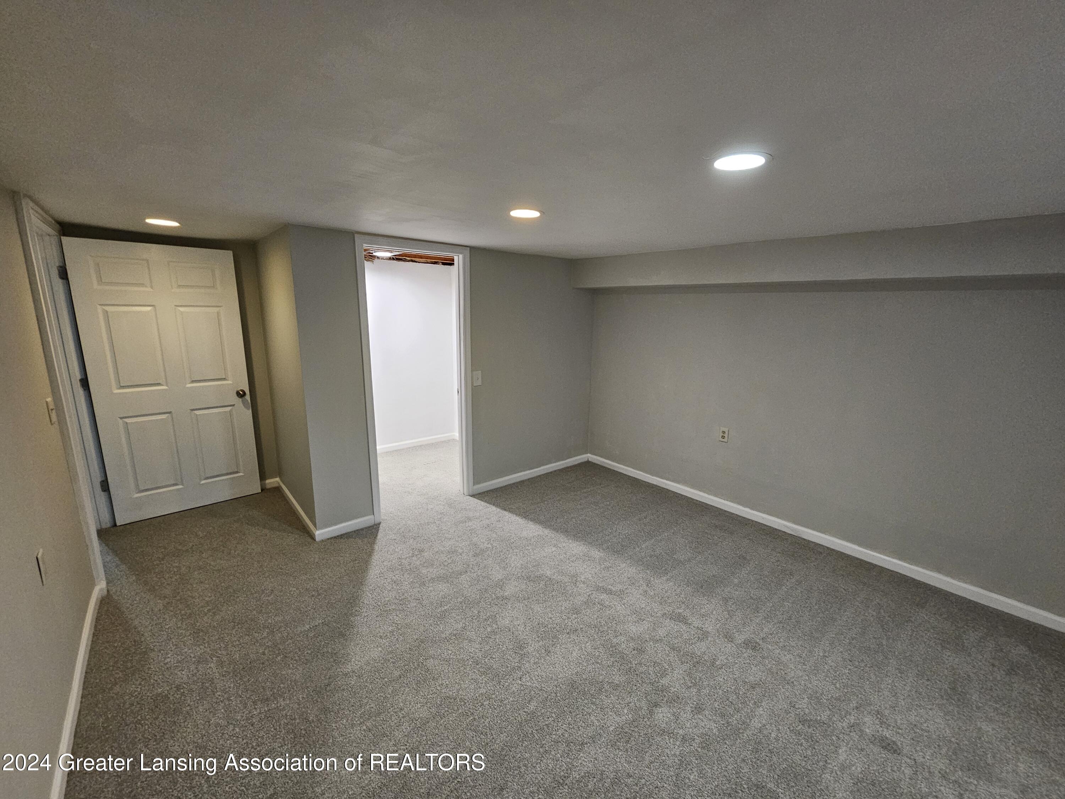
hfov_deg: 106.2
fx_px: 400
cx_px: 532
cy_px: 400
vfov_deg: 89.9
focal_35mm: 13
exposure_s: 1/30
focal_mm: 2.2
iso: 400
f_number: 2.2
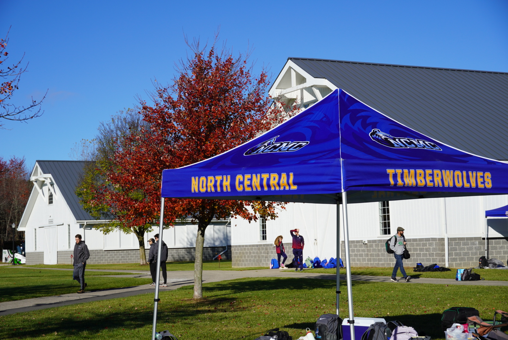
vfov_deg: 21.1
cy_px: 170
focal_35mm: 64
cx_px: 254
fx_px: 911
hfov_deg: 31.2
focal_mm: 43
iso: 100
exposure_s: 1/1000
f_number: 5.6
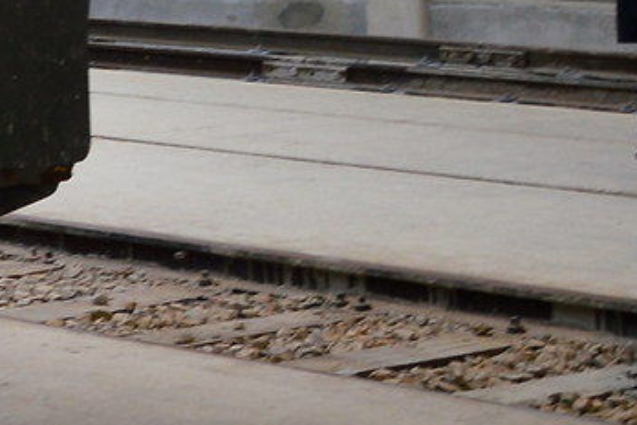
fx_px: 3074
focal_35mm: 174
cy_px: -415
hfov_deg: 9.8
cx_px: -1087
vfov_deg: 7.6
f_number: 5.6
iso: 100
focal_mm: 21
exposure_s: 1/15
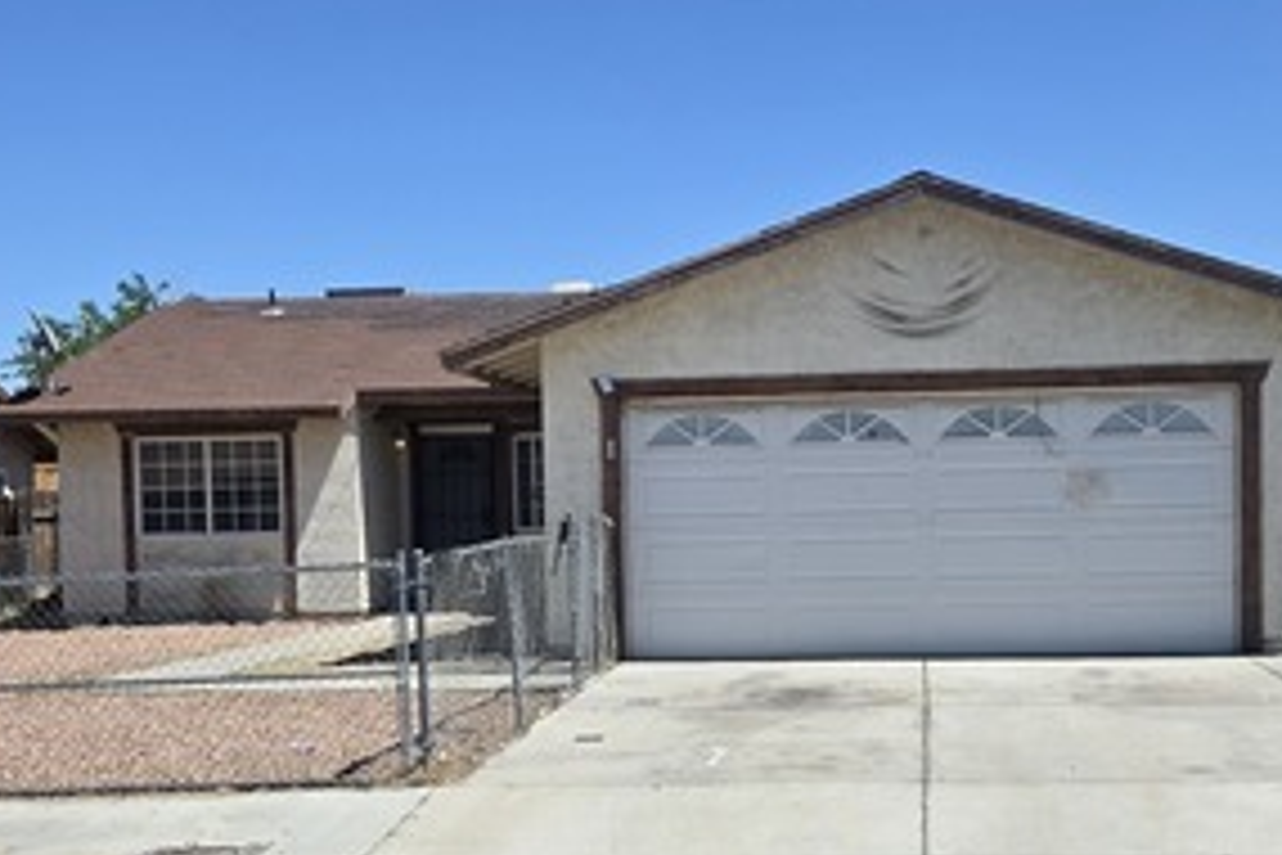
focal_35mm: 56
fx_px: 1994
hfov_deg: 35.6
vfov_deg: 24.1
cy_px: 574
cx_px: 702
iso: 32
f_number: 1.8
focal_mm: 5.4
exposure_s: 1/2921
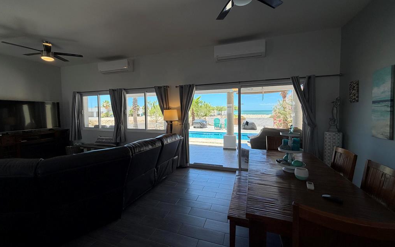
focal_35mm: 15
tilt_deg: -2.4
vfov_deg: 74.7
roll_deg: +1.2
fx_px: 161
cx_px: 196
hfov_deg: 101.5
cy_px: 118
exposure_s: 1/502
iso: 64
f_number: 2.2
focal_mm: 2.22
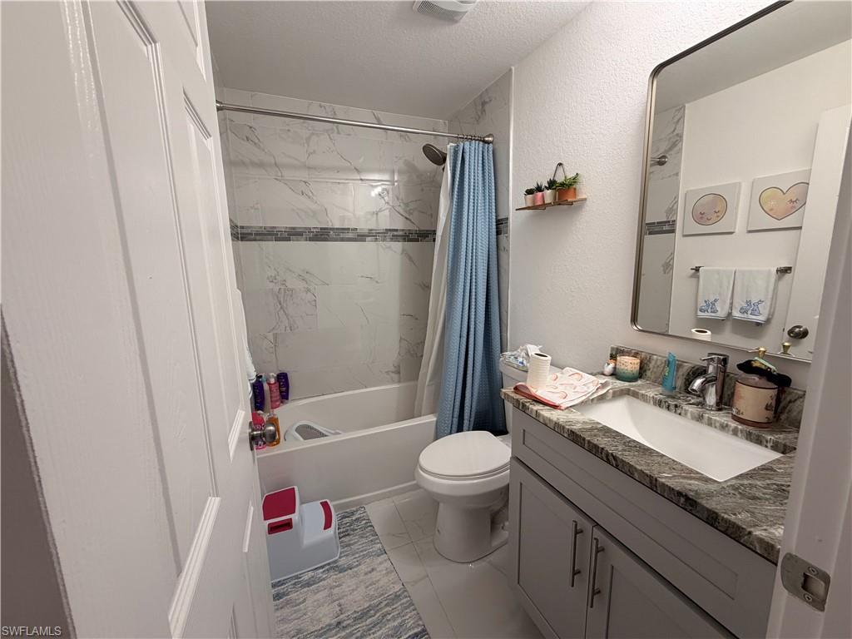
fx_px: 345
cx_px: 426
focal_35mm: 14
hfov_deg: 102.1
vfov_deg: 85.7
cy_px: 320
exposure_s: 1/120
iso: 125
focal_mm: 2.22
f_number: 2.2
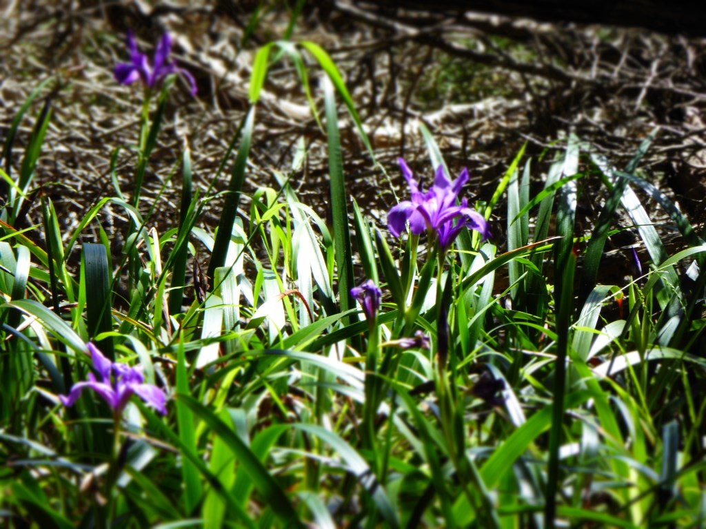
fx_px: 14685
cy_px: 264
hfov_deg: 2.8
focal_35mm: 720
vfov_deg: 2.1
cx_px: 353
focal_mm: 129
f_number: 6.4
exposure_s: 1/125
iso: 125
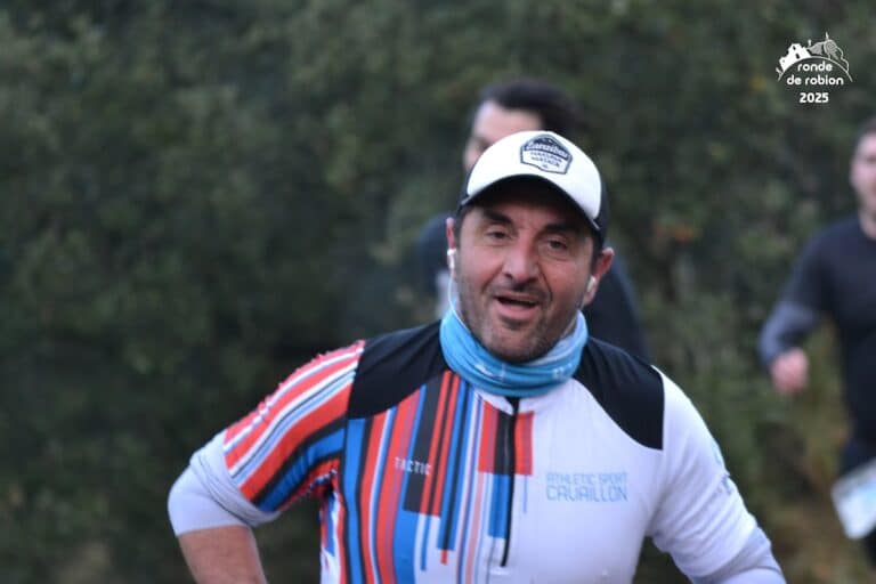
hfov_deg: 9.1
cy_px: 292
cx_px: 438
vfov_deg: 6.1
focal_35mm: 225
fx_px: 5475
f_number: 5
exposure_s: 1/500
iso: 1250
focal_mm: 150
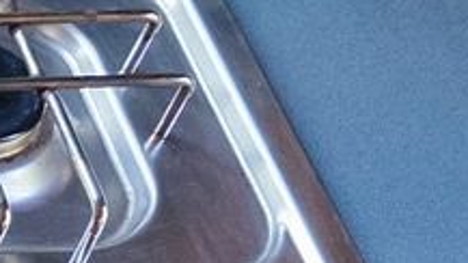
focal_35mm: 148
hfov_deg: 10.9
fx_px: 1836
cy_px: 341
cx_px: -835
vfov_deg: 8.1
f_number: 1.7
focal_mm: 6.3
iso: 250
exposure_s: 1/120
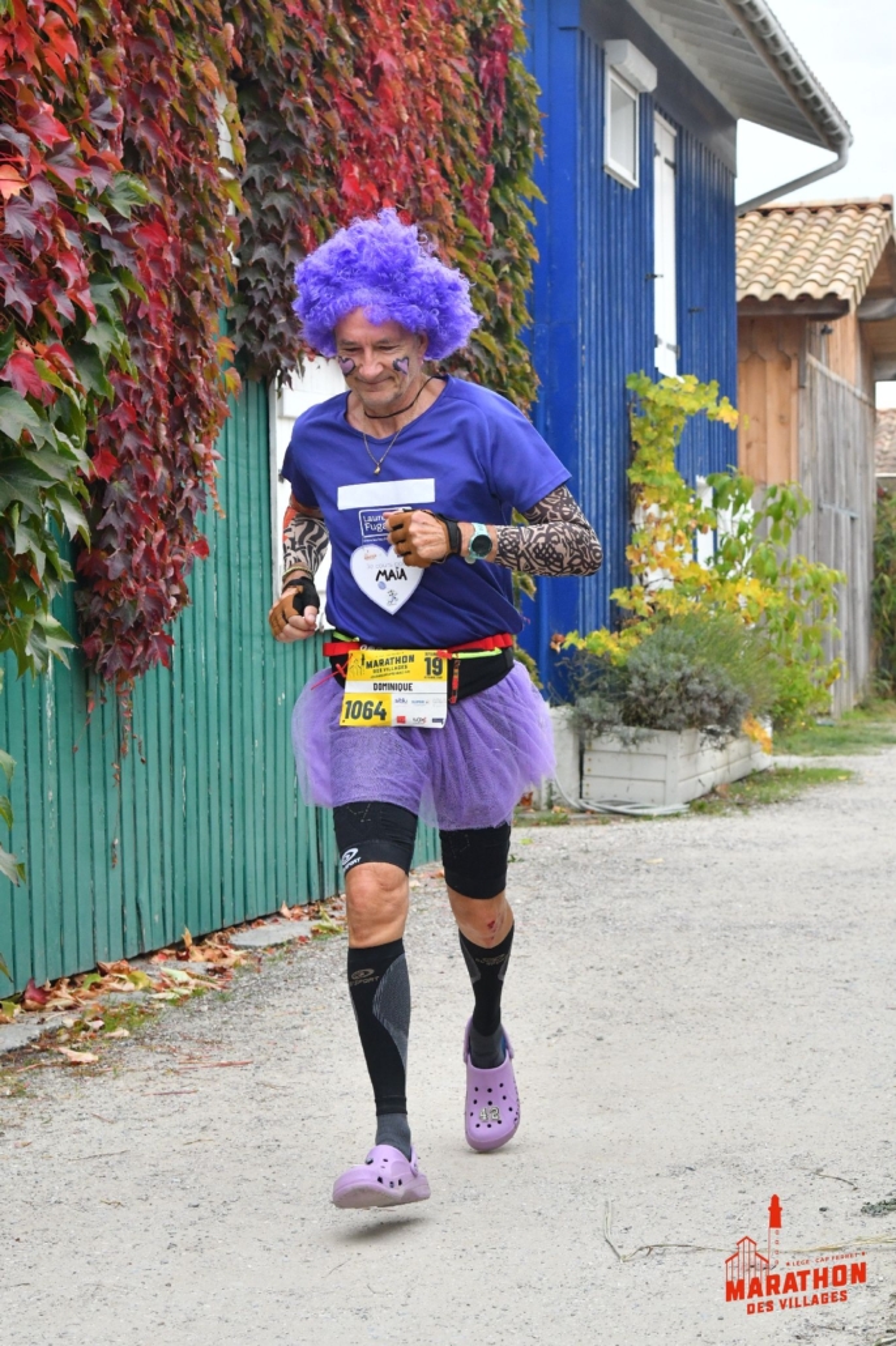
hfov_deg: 16.5
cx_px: 448
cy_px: 673
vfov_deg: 24.6
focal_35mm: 82
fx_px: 3082
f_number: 5.6
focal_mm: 55
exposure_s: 1/1250
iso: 1400
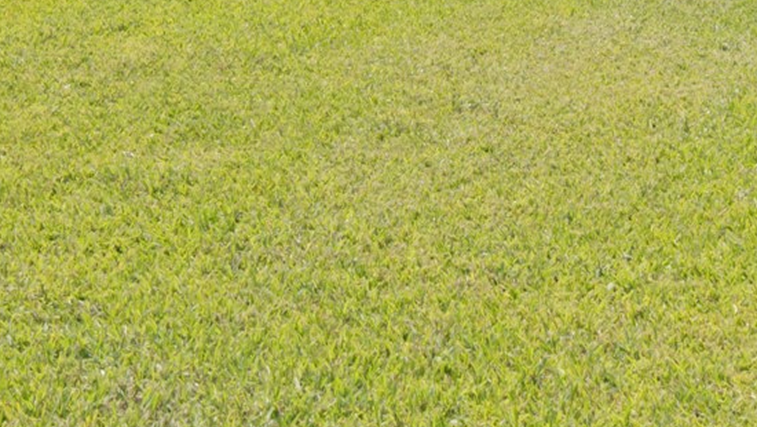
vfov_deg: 9.3
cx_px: 149
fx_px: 2490
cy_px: -387
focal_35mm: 124
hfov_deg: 17.1
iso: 100
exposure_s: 1/25
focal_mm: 20
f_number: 16
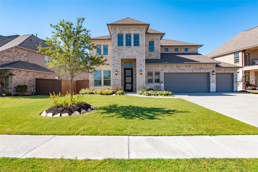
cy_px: 86
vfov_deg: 62.0
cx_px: 129
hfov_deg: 84.0
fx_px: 143
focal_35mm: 20
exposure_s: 1/160
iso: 100
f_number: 9
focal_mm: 20
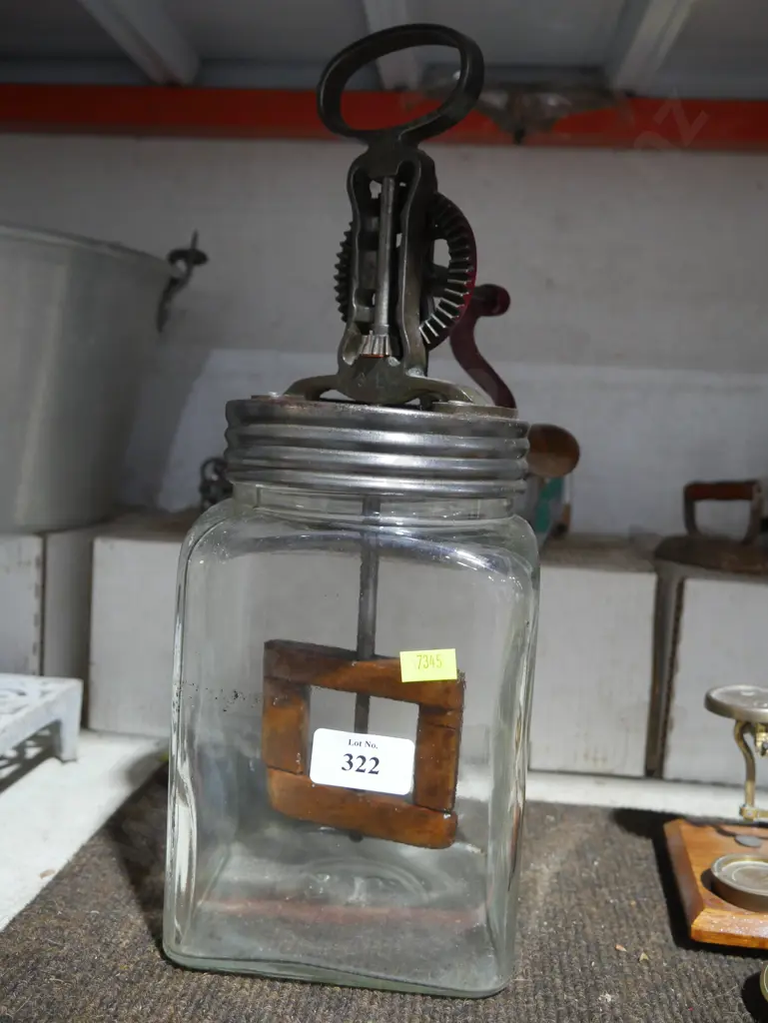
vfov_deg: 56.8
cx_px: 384
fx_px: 946
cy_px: 512
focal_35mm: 32
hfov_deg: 44.2
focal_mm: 16
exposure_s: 1/60
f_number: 3.6
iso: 1250
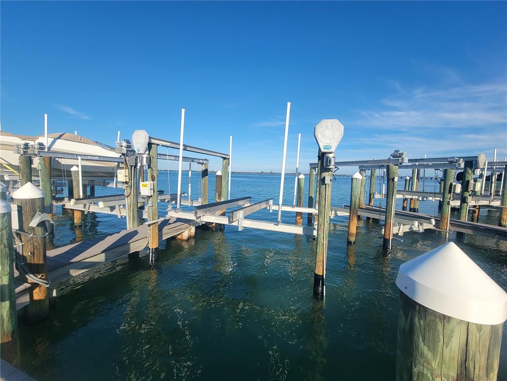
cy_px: 190
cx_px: 254
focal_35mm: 13
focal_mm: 2.2
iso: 50
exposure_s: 1/1584
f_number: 2.2
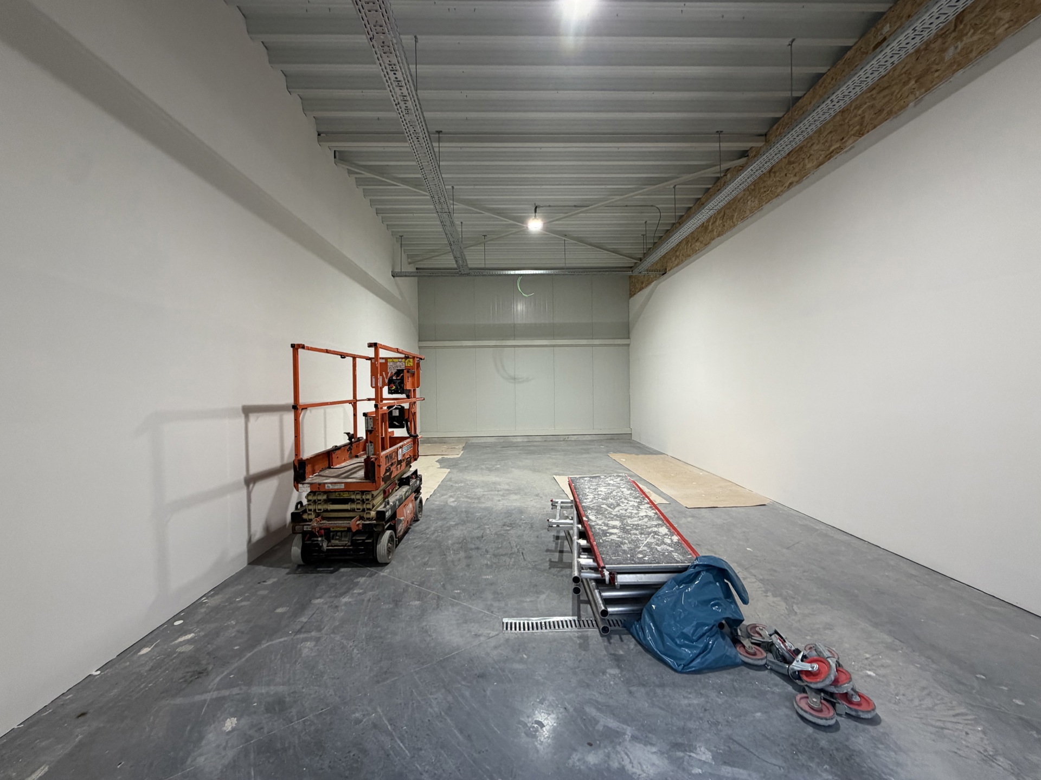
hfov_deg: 102.1
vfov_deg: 85.7
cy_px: 390
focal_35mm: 14
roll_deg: +2.2
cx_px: 520
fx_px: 421
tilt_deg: -0.1
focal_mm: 2.22
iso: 250
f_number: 2.2
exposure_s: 1/121
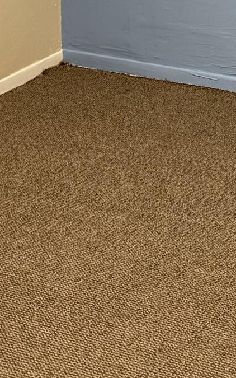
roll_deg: -1.6
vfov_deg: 16.7
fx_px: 1163
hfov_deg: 11.3
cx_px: 300
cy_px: -192
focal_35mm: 113
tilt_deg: -5.3
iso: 125
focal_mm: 6.76
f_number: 1.78
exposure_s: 1/60
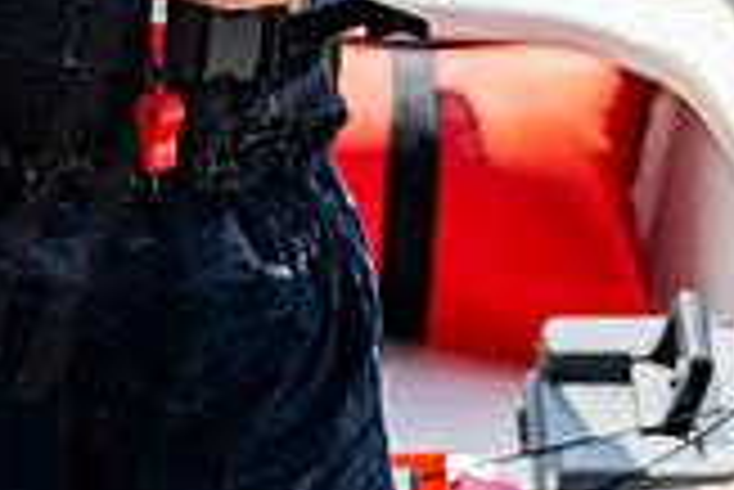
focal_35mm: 316
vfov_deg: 4.3
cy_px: -440
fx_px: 6448
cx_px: -257
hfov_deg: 6.5
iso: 1000
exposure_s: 1/5000
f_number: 6
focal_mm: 70
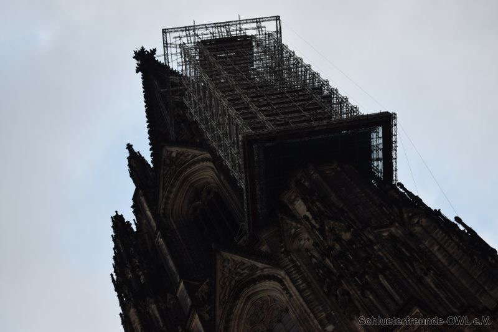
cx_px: 249
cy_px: 166
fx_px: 1141
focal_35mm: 82
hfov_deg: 24.6
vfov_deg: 16.5
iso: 400
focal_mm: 55
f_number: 5.6
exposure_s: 1/80
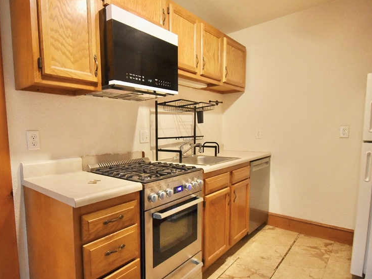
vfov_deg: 65.8
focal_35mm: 20
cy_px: 155
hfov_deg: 80.8
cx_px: 150
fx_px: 215
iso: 3200
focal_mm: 10
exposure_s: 1/125
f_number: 4.5
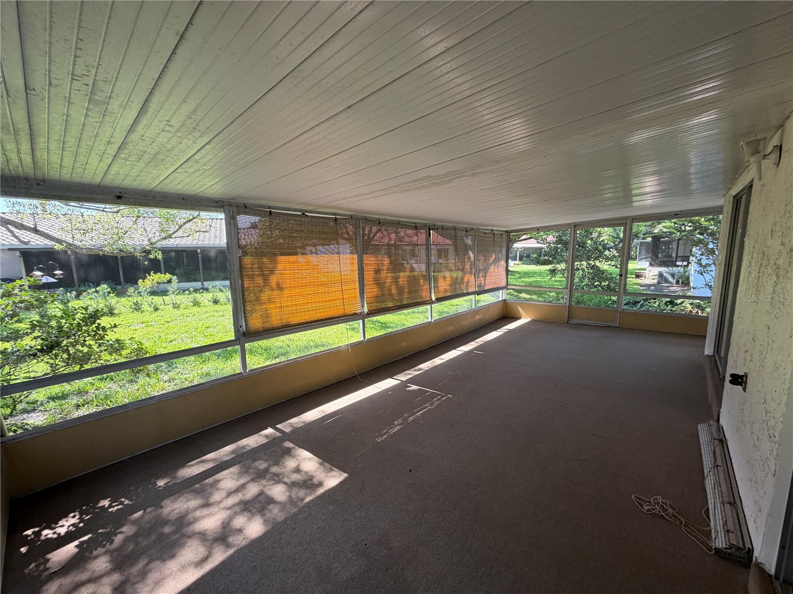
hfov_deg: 102.1
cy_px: 297
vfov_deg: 85.7
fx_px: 321
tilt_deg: -8.1
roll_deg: +2.0
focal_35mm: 14
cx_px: 396
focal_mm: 2.22
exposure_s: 1/121
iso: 100
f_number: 2.2
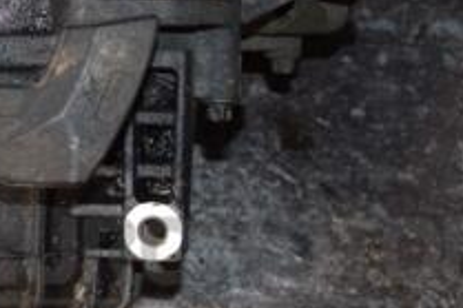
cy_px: -44
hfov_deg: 14.5
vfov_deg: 9.8
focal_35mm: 138
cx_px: -69
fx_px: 1773
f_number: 5
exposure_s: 1/60
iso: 800
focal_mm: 32
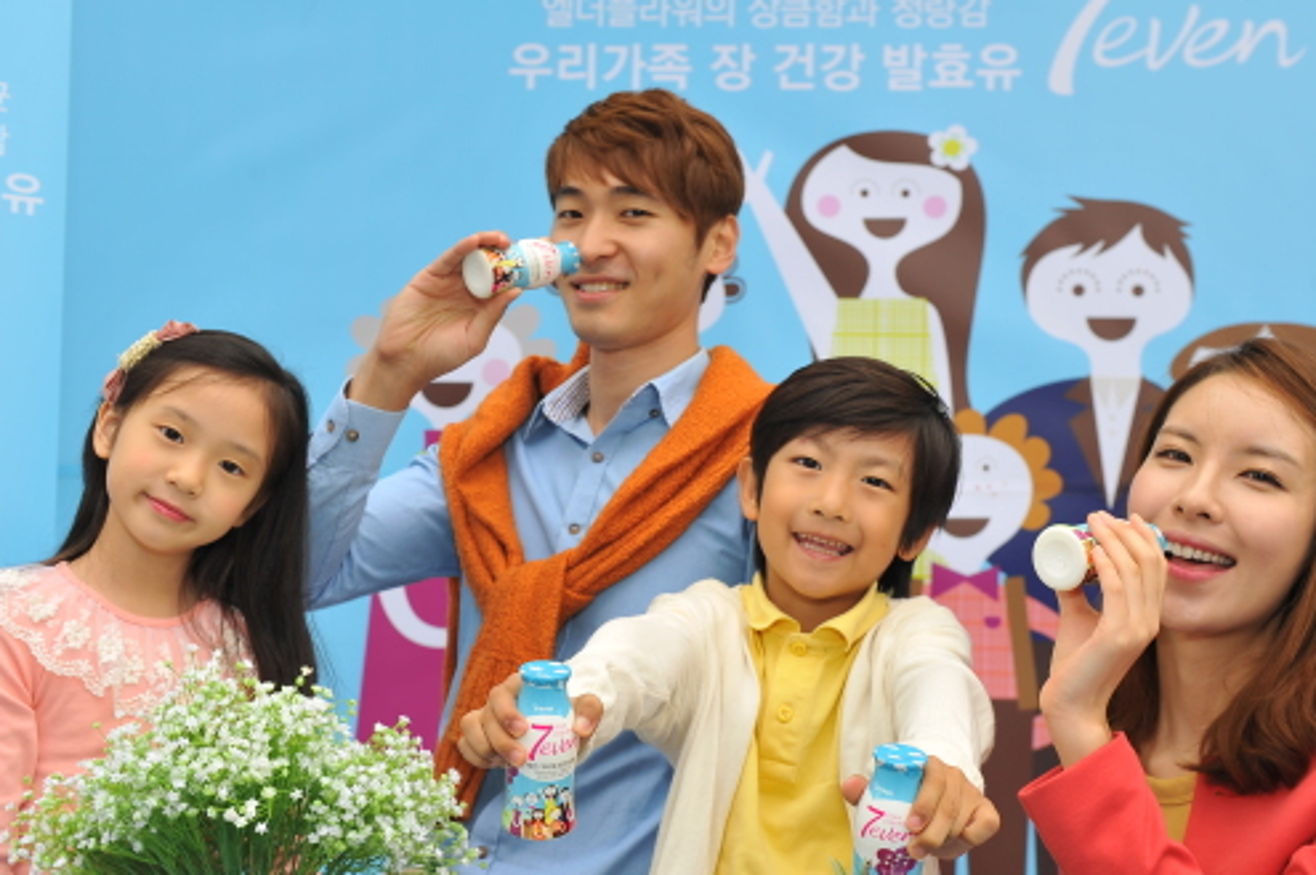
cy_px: 521
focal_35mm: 46
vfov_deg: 29.1
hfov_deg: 42.8
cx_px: 643
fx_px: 1680
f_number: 4.5
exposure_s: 1/125
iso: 200
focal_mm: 35
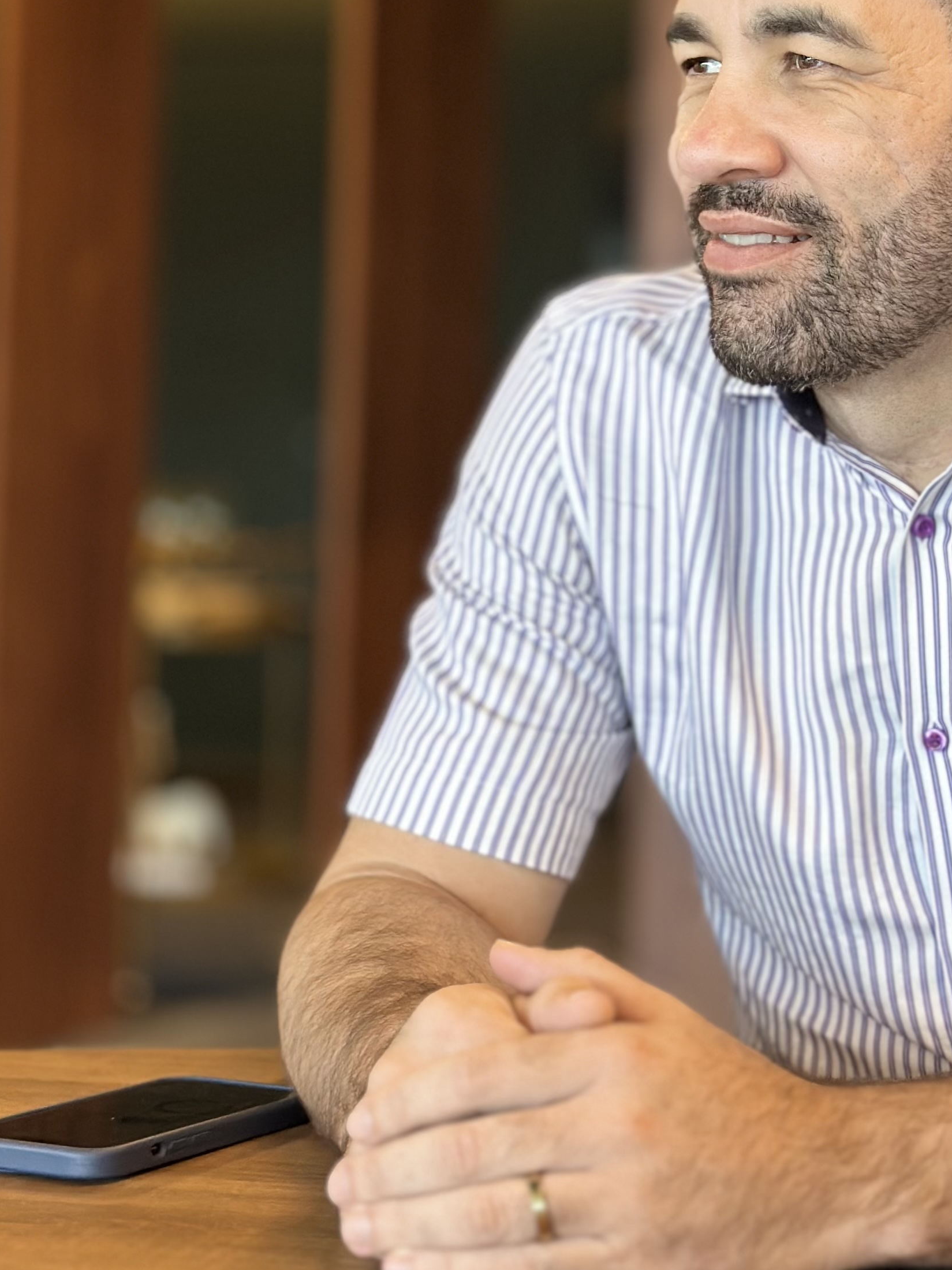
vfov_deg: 22.2
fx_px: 3227
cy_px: 419
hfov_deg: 16.7
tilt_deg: -0.5
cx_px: 760
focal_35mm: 88
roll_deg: -2.4
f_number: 1.78
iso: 160
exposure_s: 1/60
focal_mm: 6.86
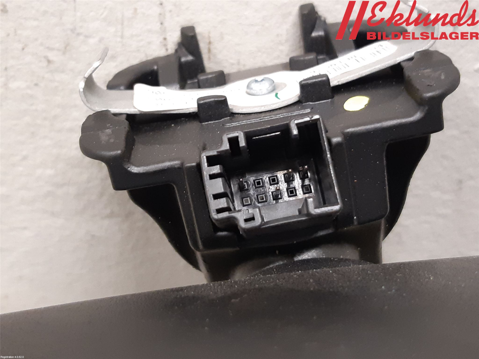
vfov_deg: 53.1
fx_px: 360
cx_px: 240
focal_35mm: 26
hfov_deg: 67.3
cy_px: 180
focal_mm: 3.93
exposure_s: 1/25
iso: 250
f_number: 1.7
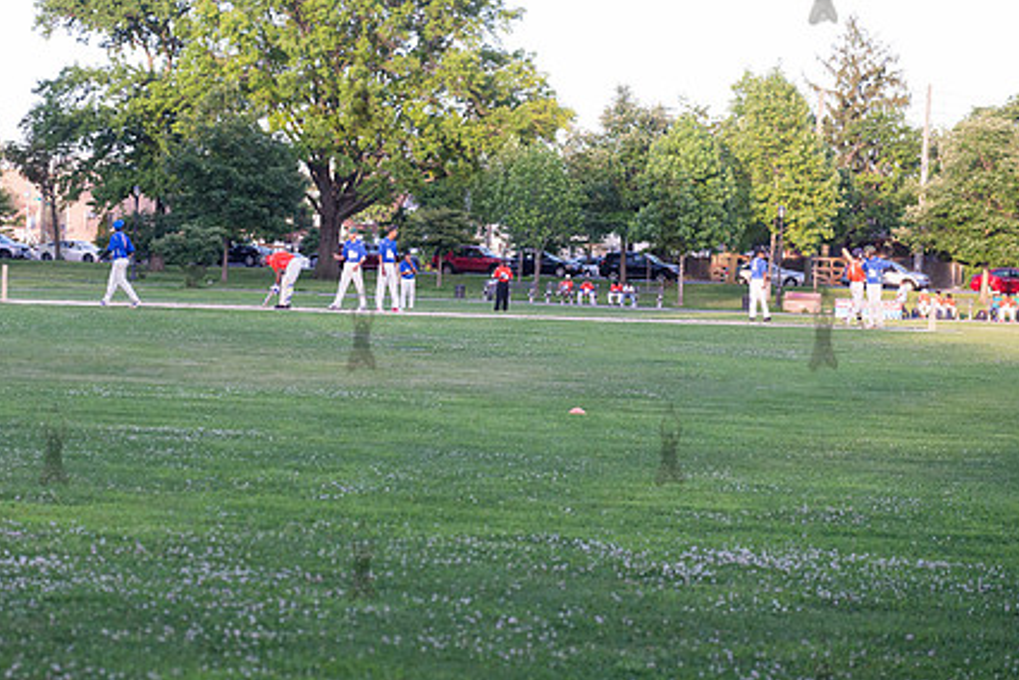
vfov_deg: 14.4
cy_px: 328
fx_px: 2690
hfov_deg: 21.4
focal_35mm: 95
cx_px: 360
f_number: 2.8
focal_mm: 70
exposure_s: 1/3200
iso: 1600
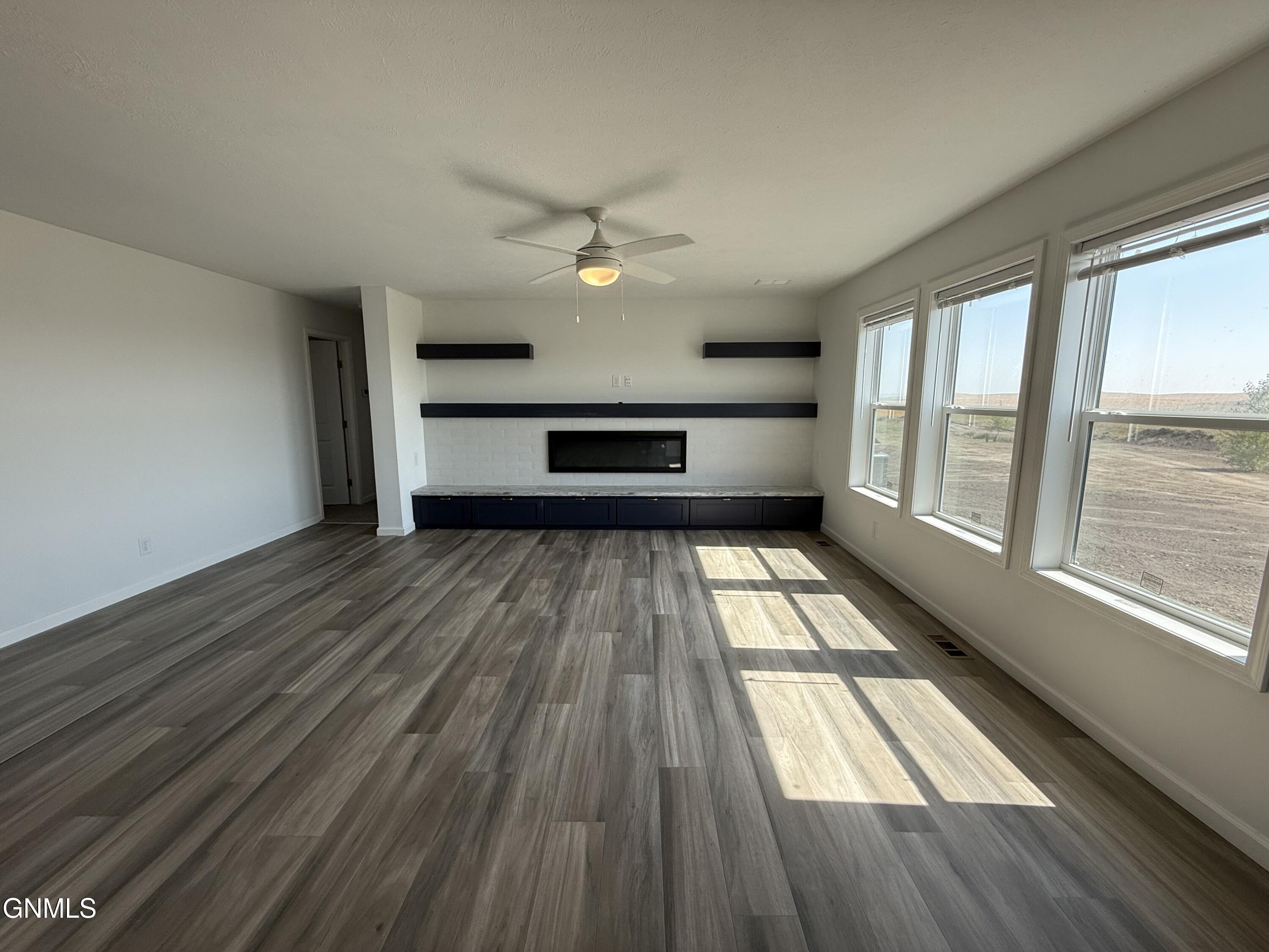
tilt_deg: -8.9
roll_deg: +0.0
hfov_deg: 102.1
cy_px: 476
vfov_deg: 85.7
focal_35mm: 14
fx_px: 513
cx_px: 634
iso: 64
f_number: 2.2
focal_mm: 2.22
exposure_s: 1/204
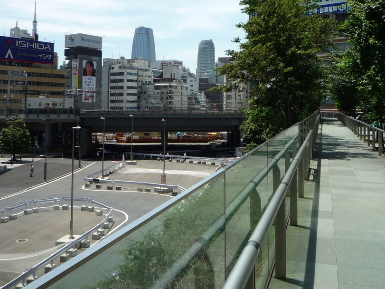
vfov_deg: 38.0
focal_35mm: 37
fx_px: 411
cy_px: 85
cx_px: 225
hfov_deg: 49.9
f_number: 4
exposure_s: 1/500
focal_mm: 4.4
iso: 100
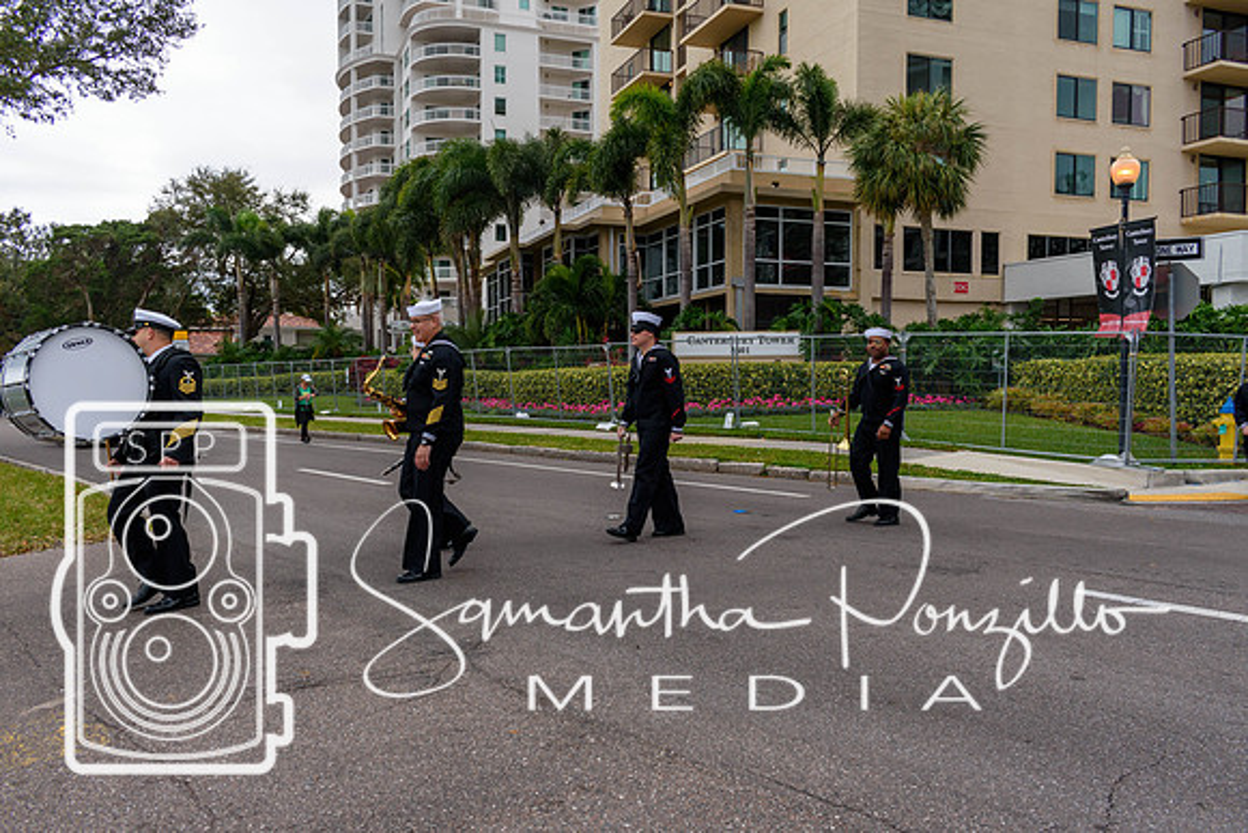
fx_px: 951
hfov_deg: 66.6
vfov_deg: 47.3
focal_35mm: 27
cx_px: 624
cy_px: 416
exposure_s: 1/250
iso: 220
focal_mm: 18
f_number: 8
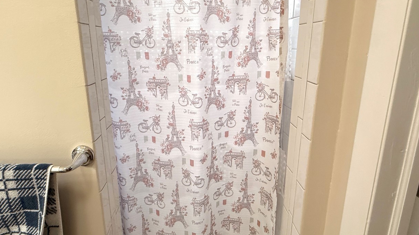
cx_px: 199
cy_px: 91
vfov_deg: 55.4
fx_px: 222
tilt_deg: -12.9
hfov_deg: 86.6
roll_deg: +0.9
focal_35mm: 20
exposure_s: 1/120
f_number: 2.2
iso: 160
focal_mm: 2.22
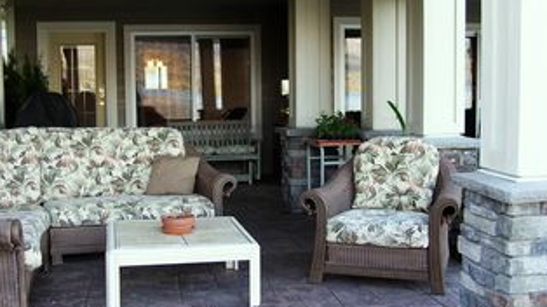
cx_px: 275
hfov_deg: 44.6
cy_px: 169
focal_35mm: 46
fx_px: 667
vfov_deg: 25.9
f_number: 2.7
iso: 50
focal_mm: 6
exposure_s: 1/43.4
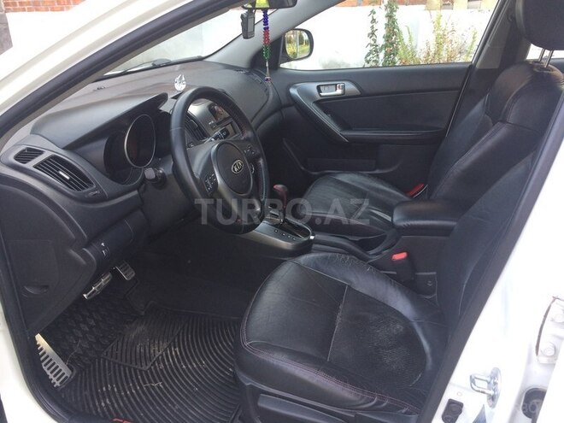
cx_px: 282
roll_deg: +3.2
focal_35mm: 29
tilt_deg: -24.5
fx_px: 472
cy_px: 212
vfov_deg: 48.2
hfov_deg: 61.7
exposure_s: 1/50
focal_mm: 4.15
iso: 50
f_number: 2.2
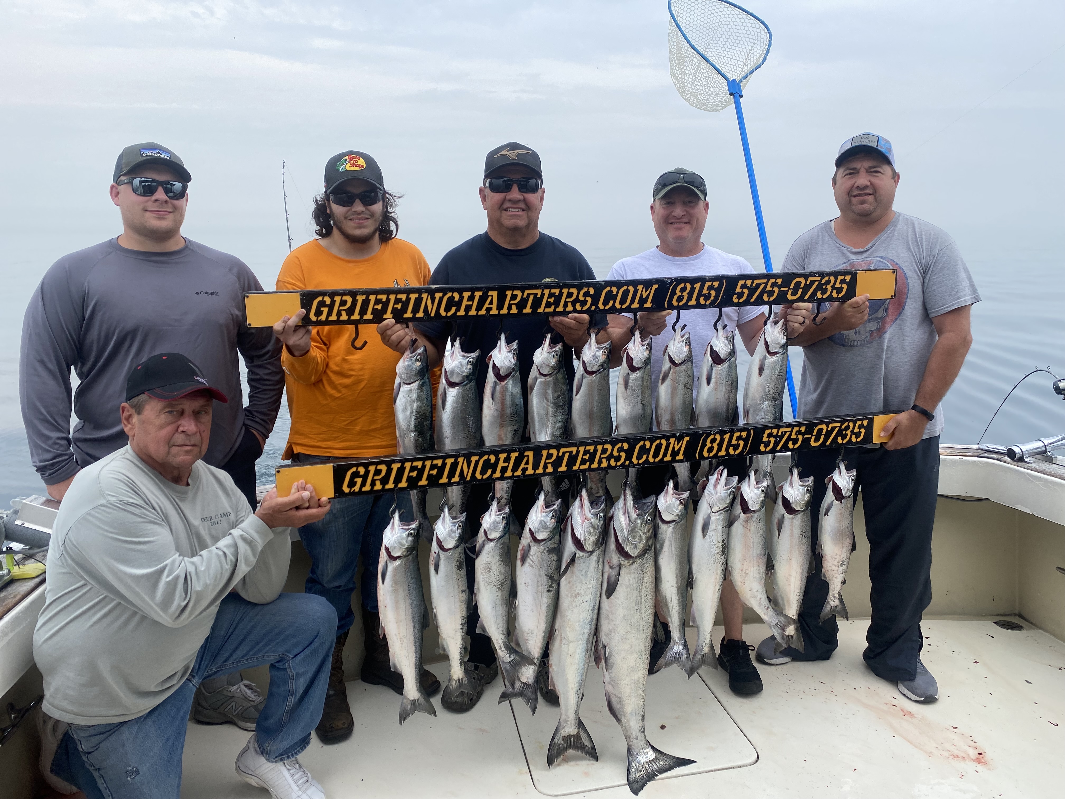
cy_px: 400
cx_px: 532
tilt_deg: -12.5
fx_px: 800
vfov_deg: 53.1
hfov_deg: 67.3
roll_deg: +0.4
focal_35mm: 26
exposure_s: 1/1300
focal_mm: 4.25
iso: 32
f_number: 1.8
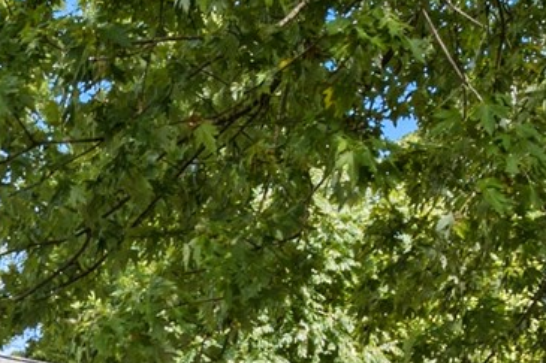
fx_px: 1607
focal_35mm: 106
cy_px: 666
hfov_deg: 17.6
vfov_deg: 11.8
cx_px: -238
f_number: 5
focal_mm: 13
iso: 100
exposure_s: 1/200
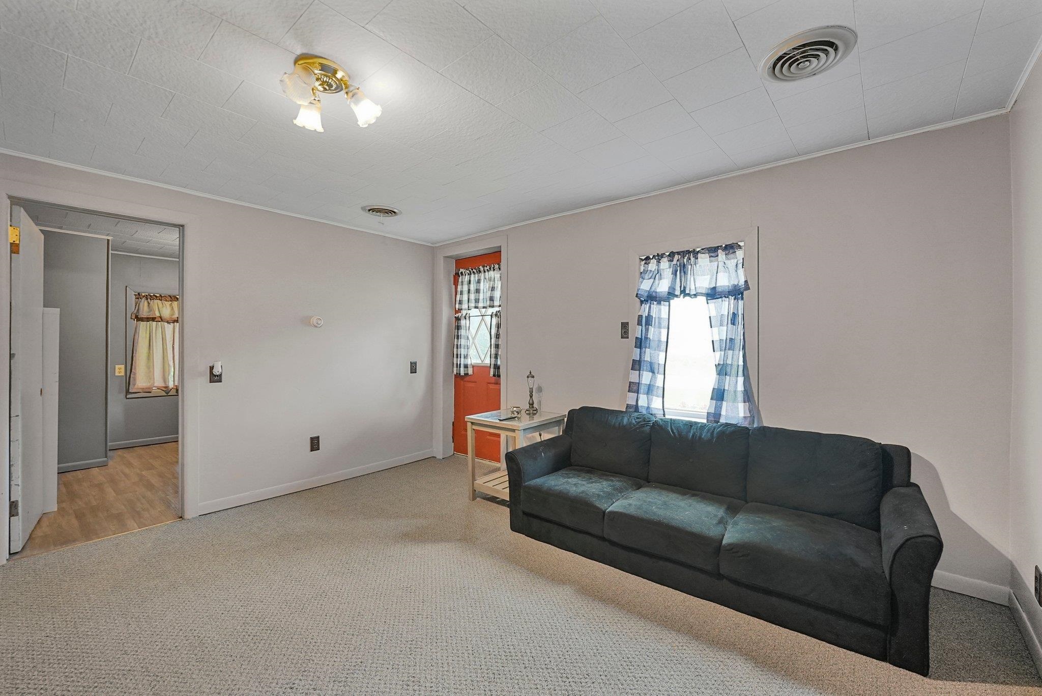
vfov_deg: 81.3
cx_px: 521
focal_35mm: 14
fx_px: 405
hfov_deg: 104.2
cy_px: 348
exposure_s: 1/30
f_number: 4.5
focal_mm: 14
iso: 2500
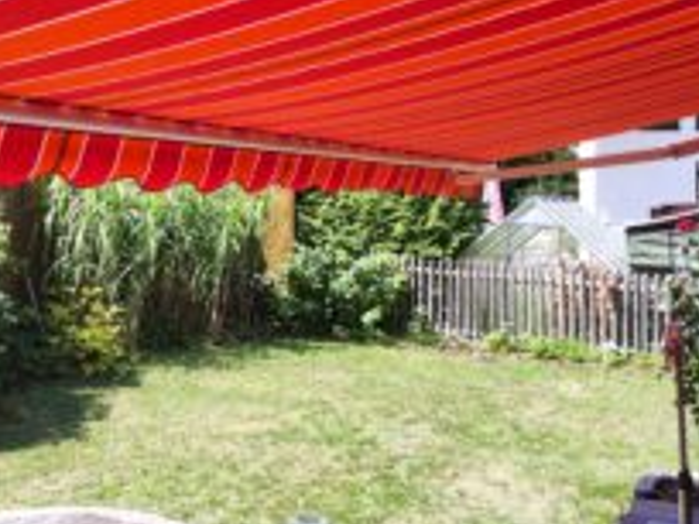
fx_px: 909
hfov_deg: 42.0
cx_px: 322
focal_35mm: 45
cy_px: 79
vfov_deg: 31.1
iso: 50
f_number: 1.69
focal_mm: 7.01
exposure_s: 1/268
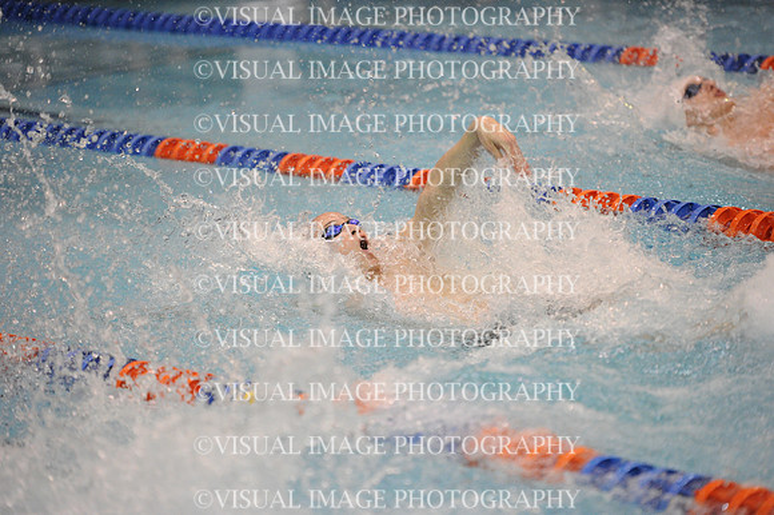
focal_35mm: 175
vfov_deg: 7.8
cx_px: 387
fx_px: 3760
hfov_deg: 11.8
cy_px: 258
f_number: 2.8
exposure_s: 1/640
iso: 8000
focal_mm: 175
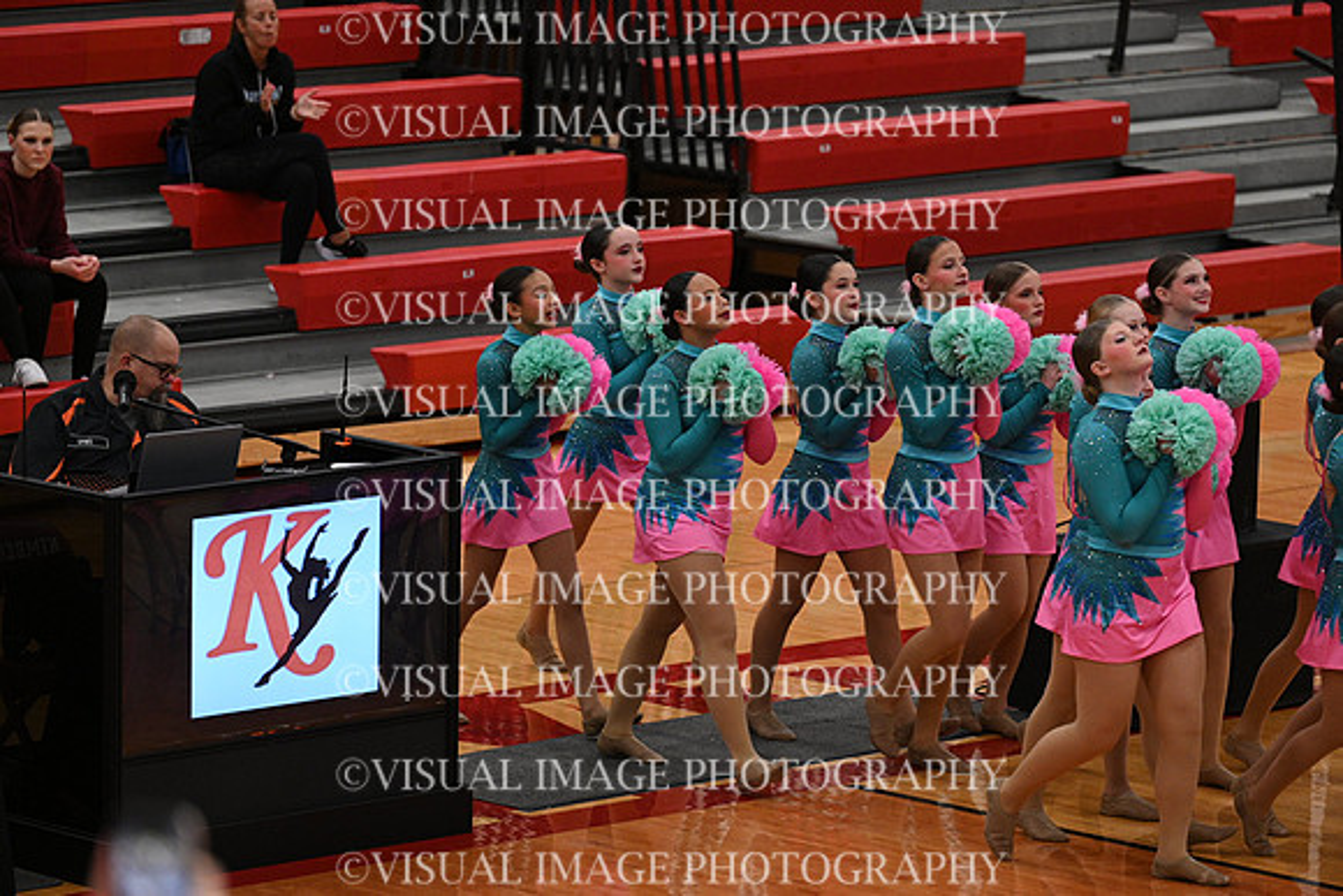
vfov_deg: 6.9
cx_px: 672
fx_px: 7463
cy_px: 448
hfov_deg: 10.3
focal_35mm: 200
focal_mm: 200
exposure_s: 1/400
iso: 4000
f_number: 4
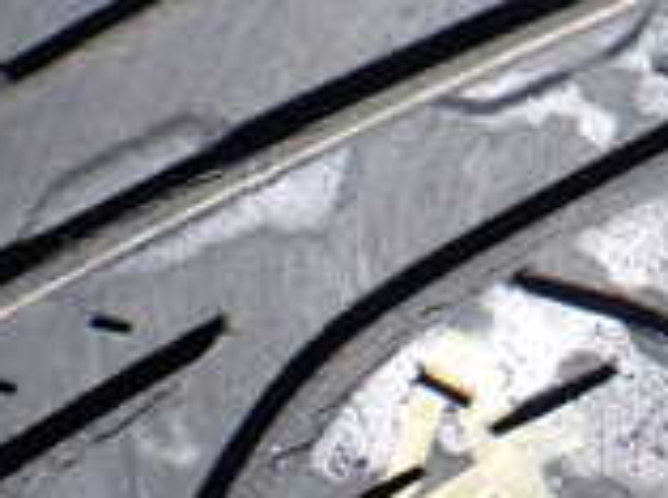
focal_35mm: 115
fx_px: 2214
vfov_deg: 12.7
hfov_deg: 15.7
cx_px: 1021
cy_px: 72
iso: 100
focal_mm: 5.4
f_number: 3.2
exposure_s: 1/1000
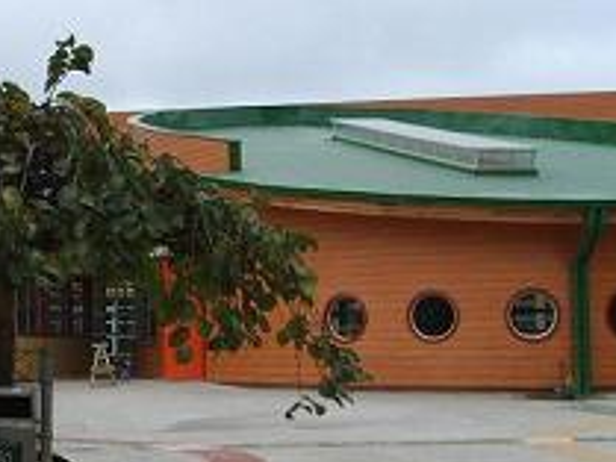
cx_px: -28
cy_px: 282
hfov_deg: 24.3
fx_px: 1353
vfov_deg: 19.4
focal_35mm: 76
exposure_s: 1/1000
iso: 50
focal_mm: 5.8
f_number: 2.8
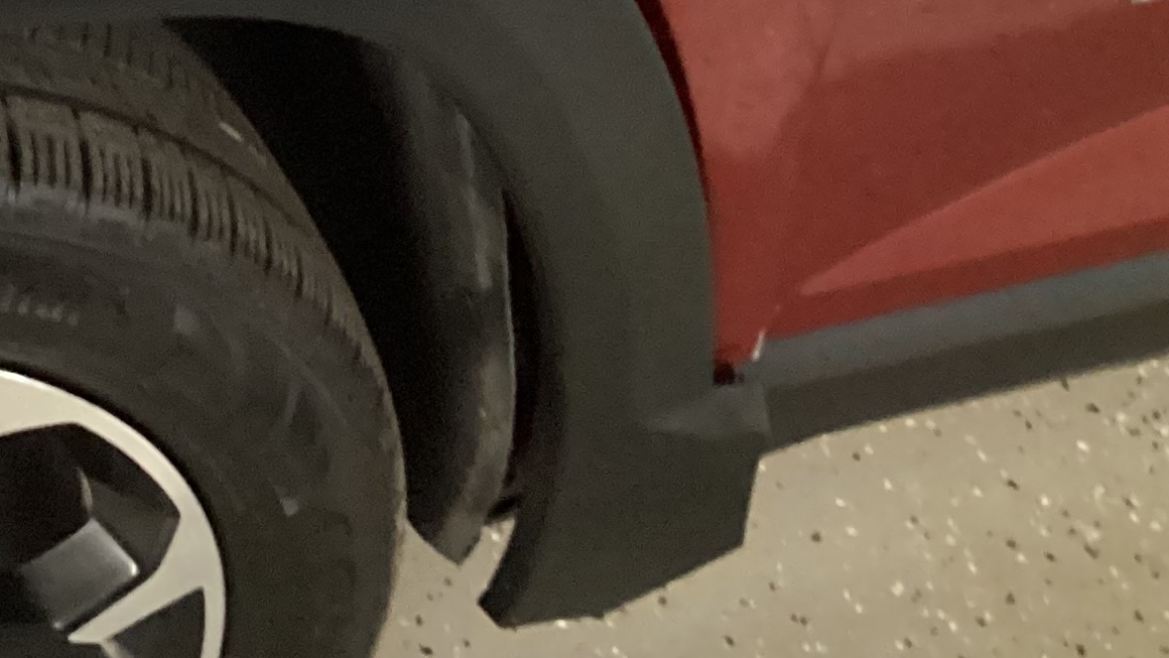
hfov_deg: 20.4
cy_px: -511
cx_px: -380
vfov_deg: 11.8
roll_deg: -0.6
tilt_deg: -35.2
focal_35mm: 95
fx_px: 2945
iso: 640
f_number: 2.4
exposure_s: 1/30
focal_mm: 3.3
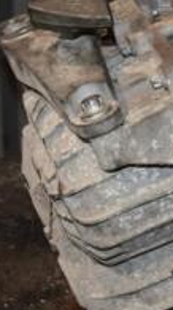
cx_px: 290
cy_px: 138
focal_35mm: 126
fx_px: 1032
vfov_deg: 17.0
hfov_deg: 9.2
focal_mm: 26
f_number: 5
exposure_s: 1/60
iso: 800
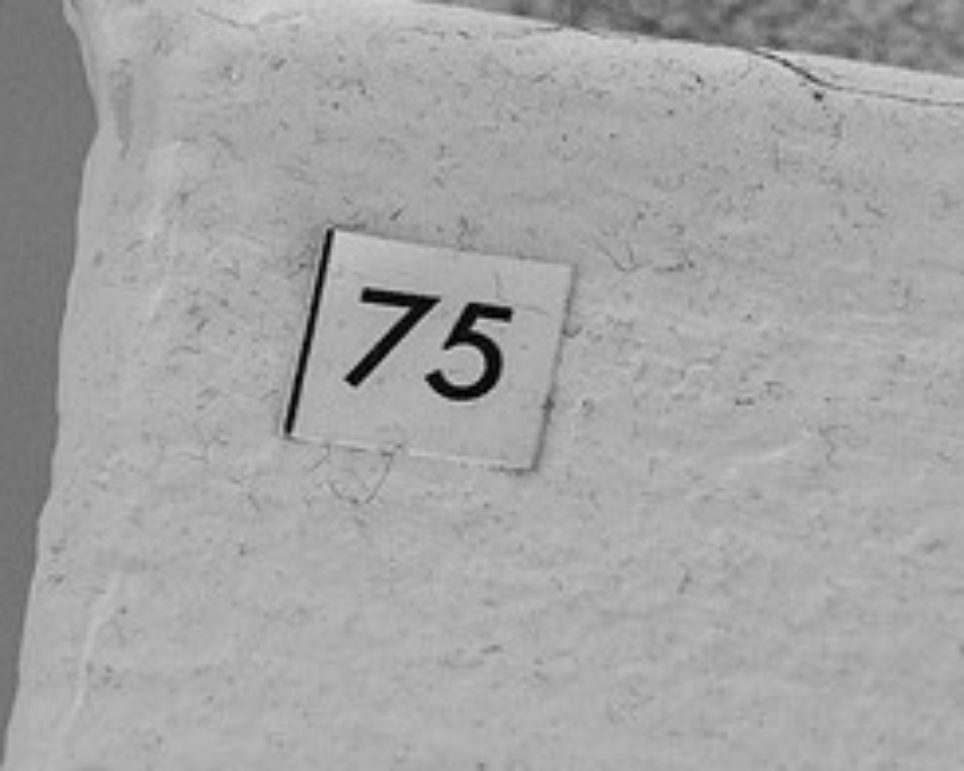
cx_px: 397
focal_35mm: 1002
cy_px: 293
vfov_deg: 1.5
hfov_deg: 1.9
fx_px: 28588
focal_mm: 300
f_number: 10
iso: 3200
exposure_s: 1/125
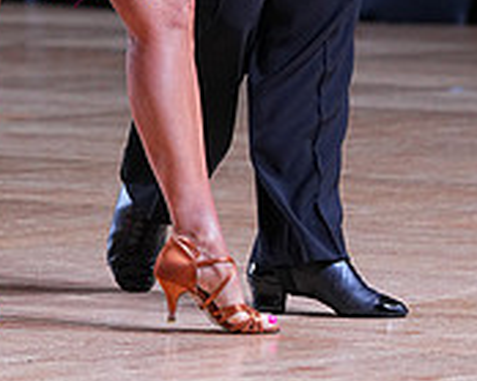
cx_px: 226
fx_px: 5954
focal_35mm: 422
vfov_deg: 3.6
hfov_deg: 4.6
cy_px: -206
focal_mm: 135
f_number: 4
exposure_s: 1/400
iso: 1600
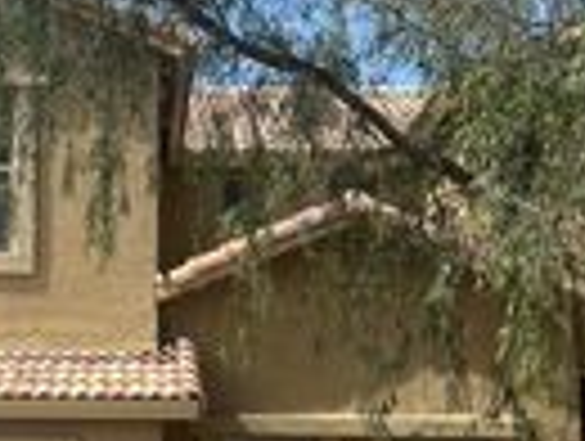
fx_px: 1693
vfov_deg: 14.8
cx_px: 54
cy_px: 308
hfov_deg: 19.2
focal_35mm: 100
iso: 50
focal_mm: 5.7
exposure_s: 1/3704
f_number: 1.5
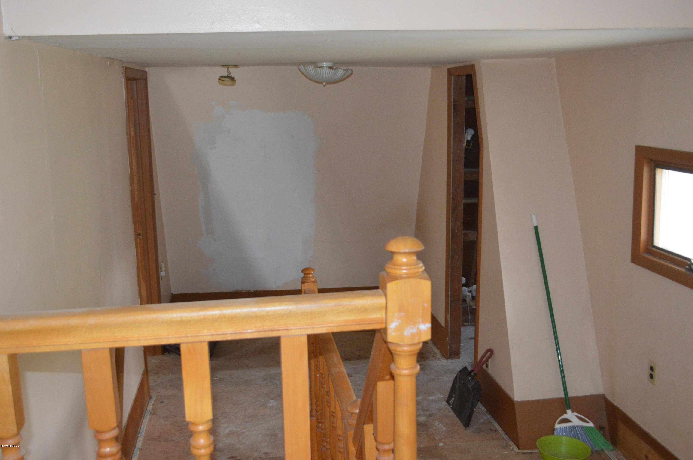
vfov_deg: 36.8
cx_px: 346
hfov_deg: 53.2
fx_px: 692
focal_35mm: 36
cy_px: 230
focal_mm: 24
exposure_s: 1/60
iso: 1600
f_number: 4
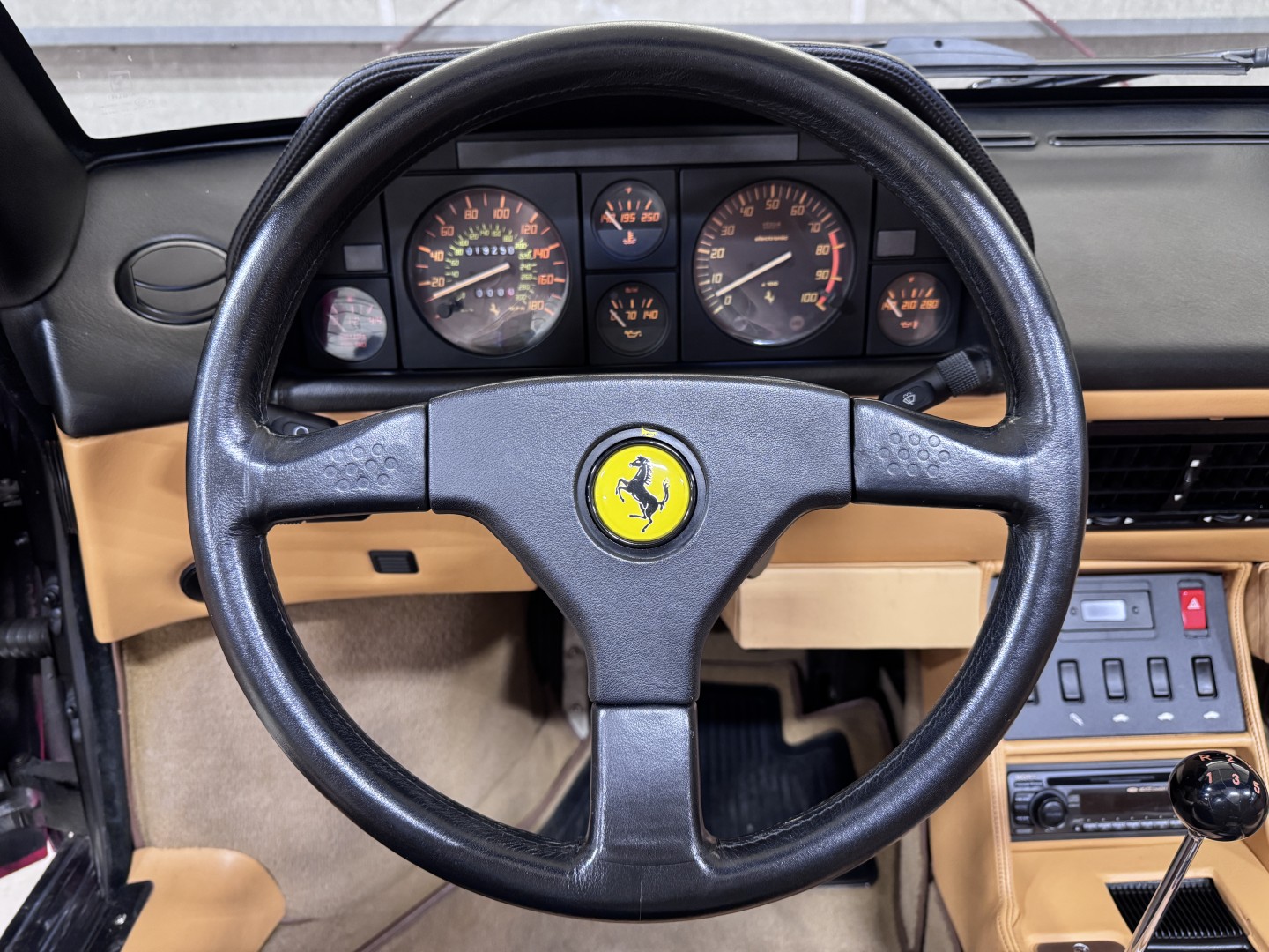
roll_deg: +0.7
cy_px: 476
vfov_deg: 56.8
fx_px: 880
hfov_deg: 71.6
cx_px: 634
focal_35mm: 24
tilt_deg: -24.8
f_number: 1.78
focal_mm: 6.76
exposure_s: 1/60
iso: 640
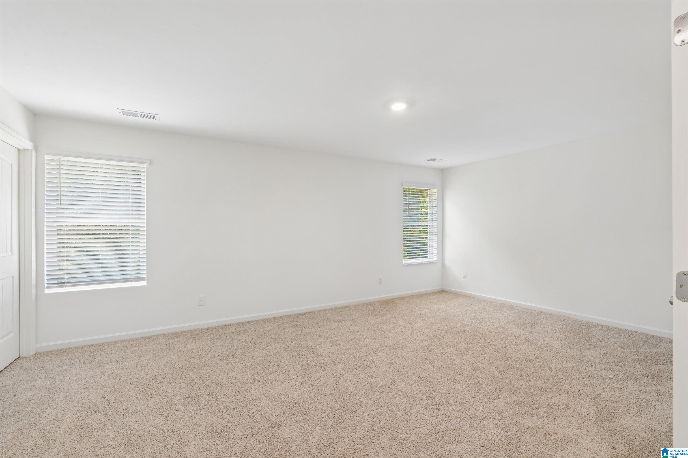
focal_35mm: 16
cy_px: 229
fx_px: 306
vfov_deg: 73.7
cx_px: 344
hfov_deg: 96.7
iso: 400
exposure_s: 1/6
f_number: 13
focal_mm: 16
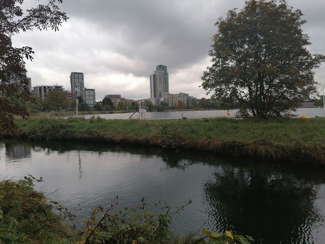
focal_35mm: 26
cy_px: 122
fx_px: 244
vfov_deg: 53.1
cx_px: 162
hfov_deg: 67.3
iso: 50
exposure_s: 1/347
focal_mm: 5.3
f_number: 1.8
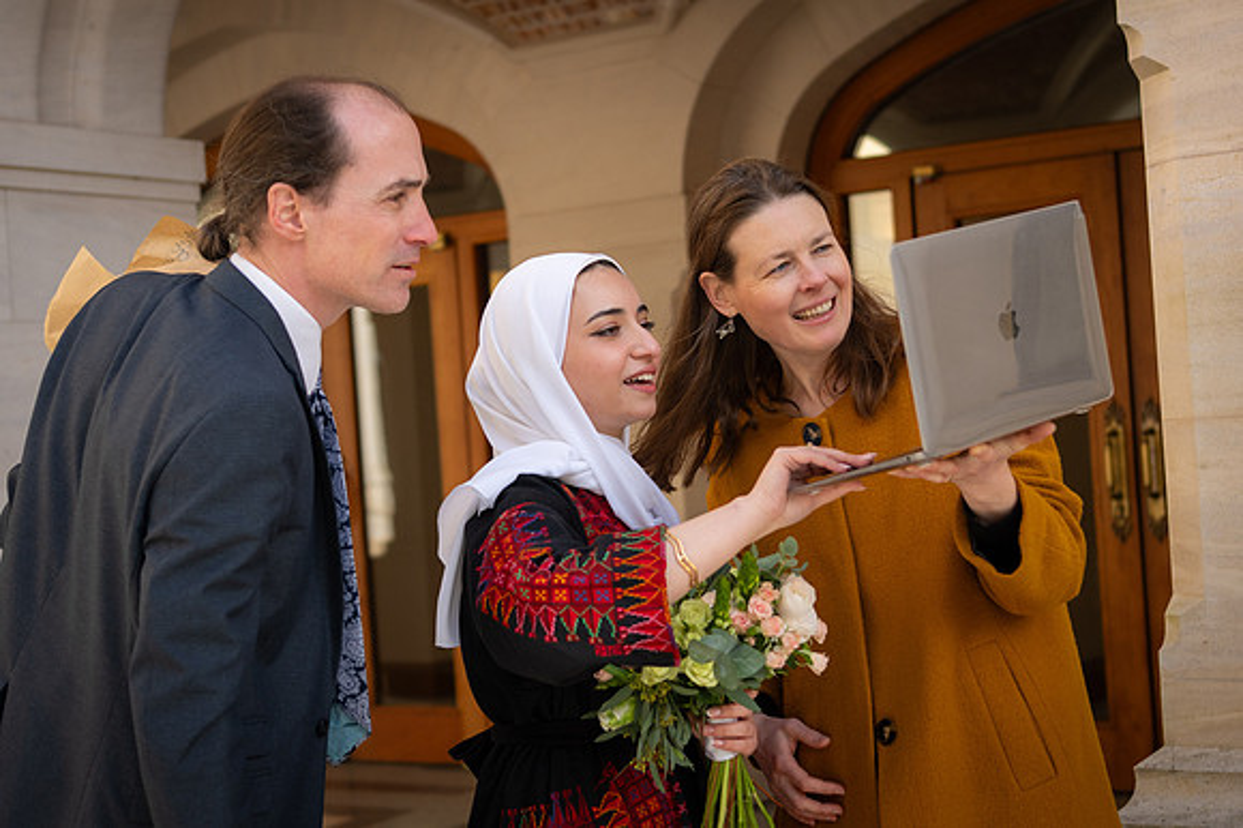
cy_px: 414
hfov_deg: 33.4
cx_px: 622
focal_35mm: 60
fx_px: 2070
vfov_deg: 22.6
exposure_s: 1/2500
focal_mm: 40
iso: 200
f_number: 2.8
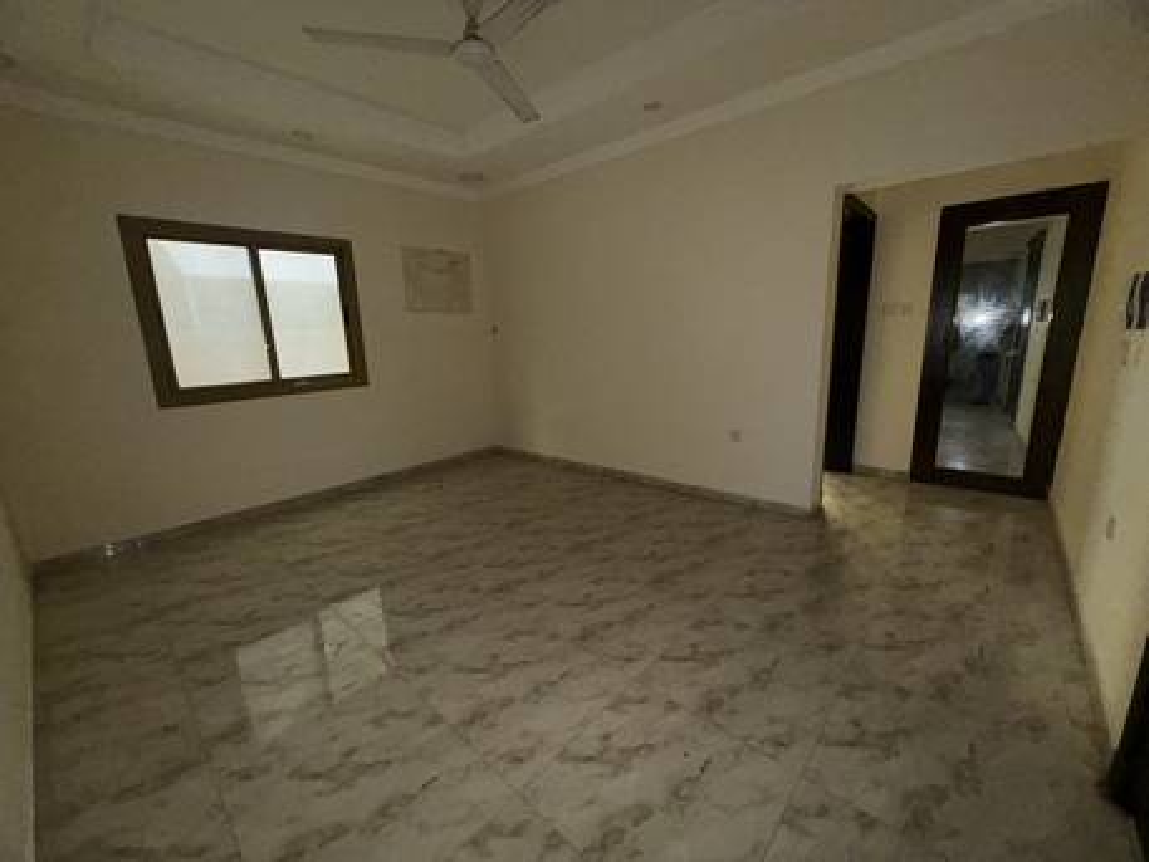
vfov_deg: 85.7
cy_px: 431
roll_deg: +2.1
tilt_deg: -12.0
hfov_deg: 102.0
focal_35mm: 14
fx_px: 465
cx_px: 574
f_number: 2.2
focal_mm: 2.22
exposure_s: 1/45
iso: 200
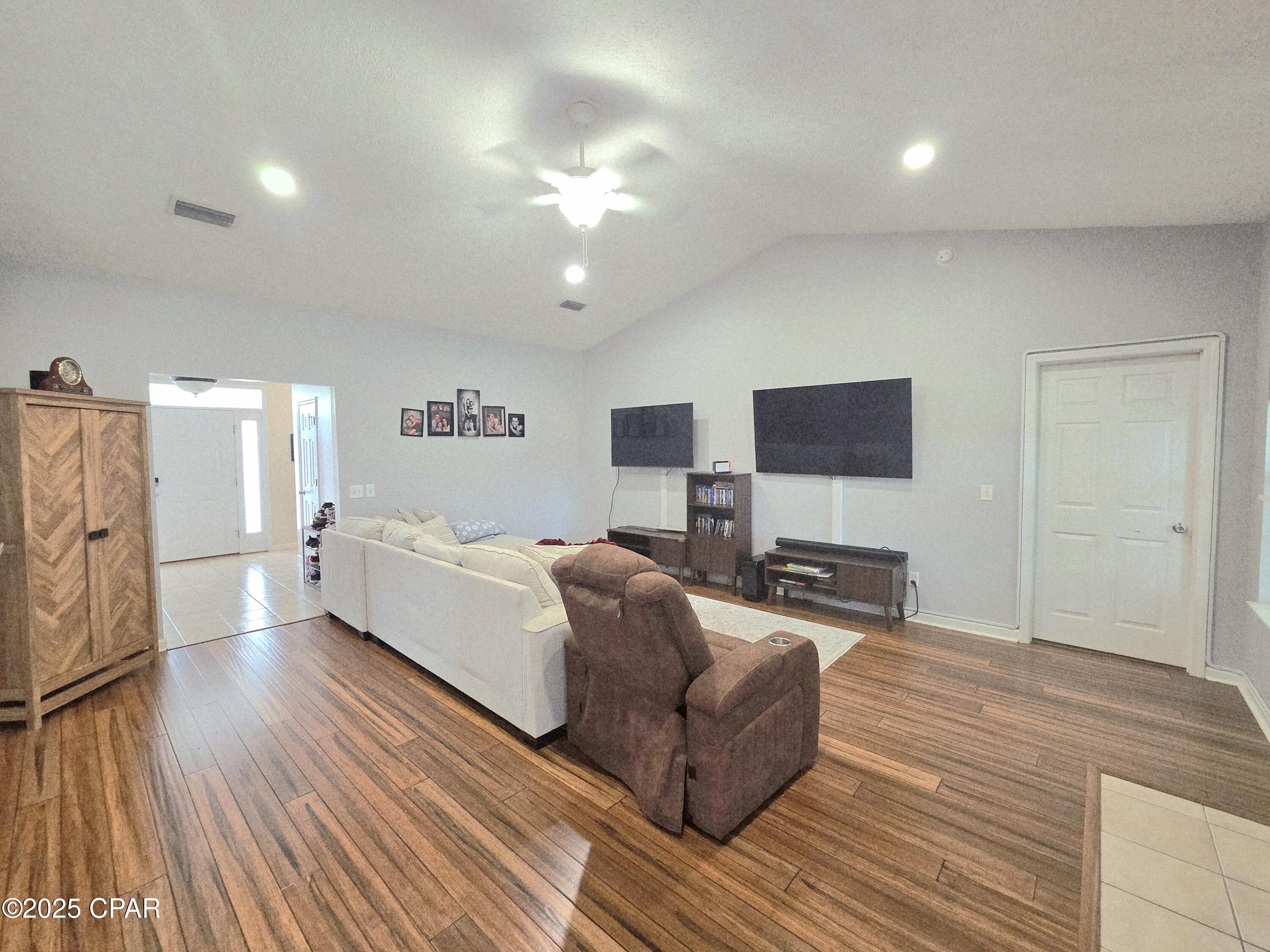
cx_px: 635
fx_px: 477
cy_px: 476
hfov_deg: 106.2
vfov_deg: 89.9
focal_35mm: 13
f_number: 2.2
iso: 250
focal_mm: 2.2
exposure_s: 1/60.2
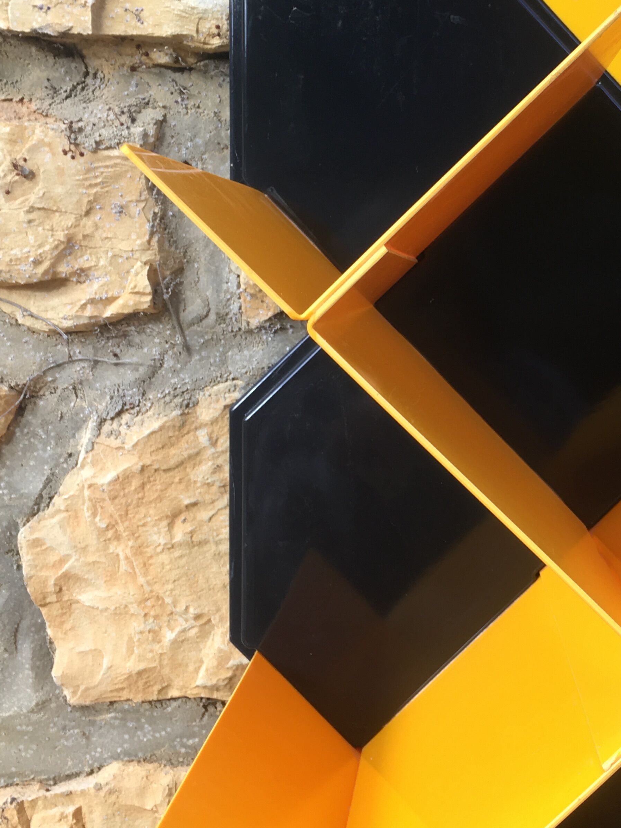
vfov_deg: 38.9
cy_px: 388
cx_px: 496
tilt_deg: -7.5
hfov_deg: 29.0
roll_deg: -0.6
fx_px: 1172
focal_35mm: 49
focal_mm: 4.15
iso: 25
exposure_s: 1/104
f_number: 2.2
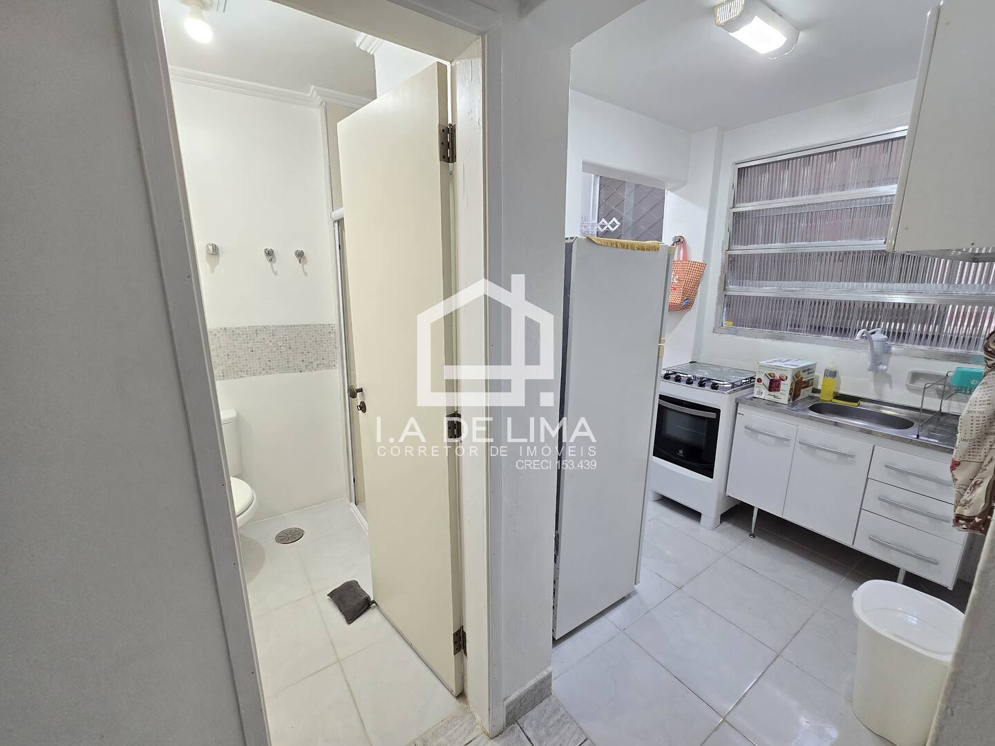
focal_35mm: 13
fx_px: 374
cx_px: 498
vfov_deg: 89.9
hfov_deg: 106.2
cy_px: 373
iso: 200
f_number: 2.2
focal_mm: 2.2
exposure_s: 1/60
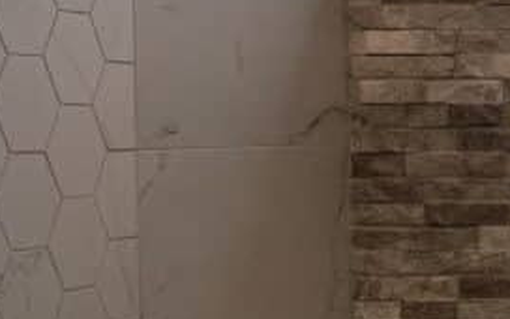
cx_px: 989
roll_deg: +0.8
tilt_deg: -0.7
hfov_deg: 15.7
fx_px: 1501
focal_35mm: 108
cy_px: 191
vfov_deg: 12.1
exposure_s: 1/331
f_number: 1.8
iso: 25
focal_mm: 4.25
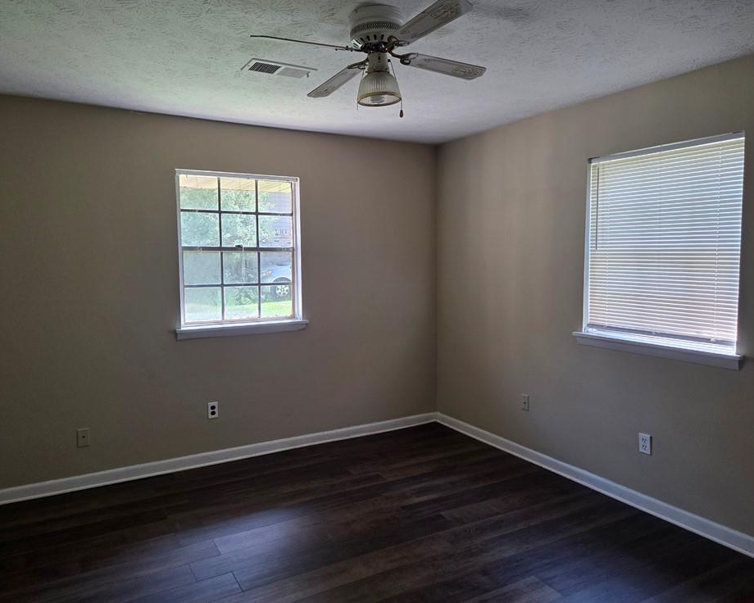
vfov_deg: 56.8
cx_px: 373
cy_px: 293
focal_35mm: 25
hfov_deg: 68.1
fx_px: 558
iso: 200
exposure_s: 1/180
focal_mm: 5.4
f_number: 1.8
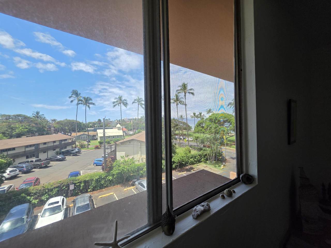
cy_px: 124
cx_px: 166
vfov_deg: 89.9
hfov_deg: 106.2
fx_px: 124
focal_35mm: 13
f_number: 1.9
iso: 40
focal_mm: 2.2
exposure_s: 1/887
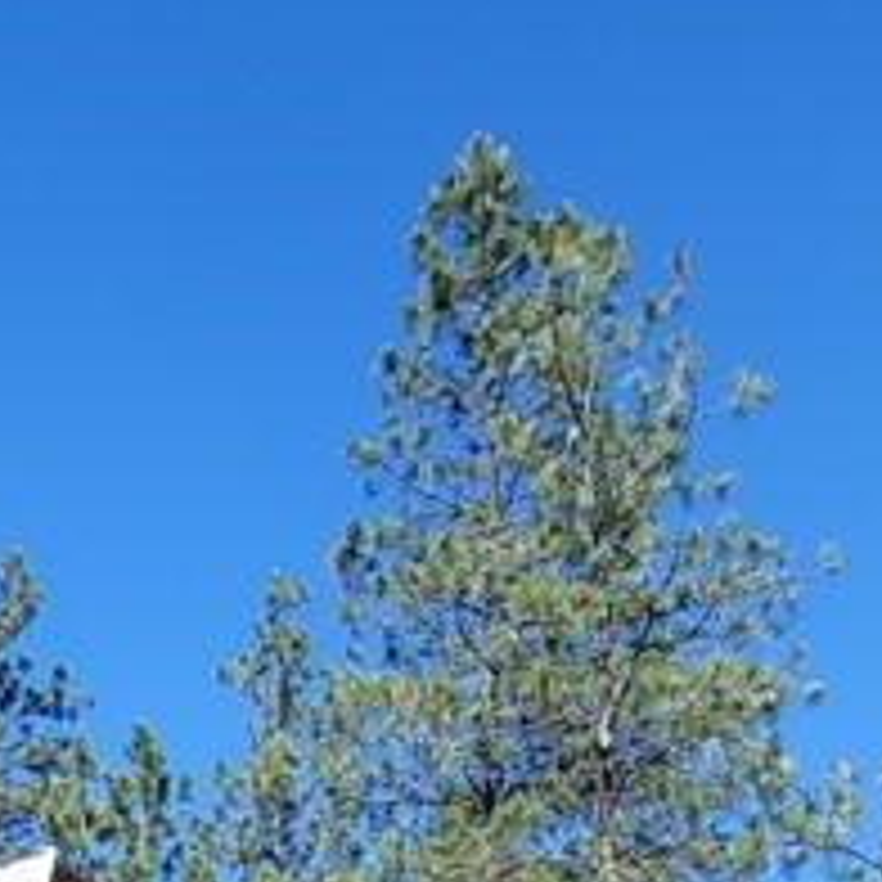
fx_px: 1730
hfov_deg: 23.8
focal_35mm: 60
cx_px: -374
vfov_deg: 21.3
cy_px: 1498
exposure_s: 1/1321
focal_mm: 2.2
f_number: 2.2
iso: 64
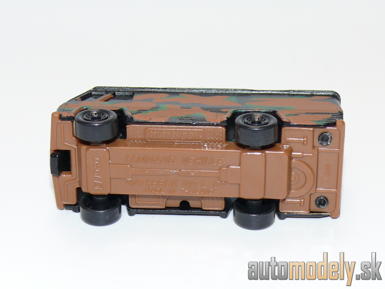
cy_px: 144
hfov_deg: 21.1
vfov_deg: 15.9
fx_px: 1034
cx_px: 192
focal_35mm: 93
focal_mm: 12.7
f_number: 4
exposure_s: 1/30
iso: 100
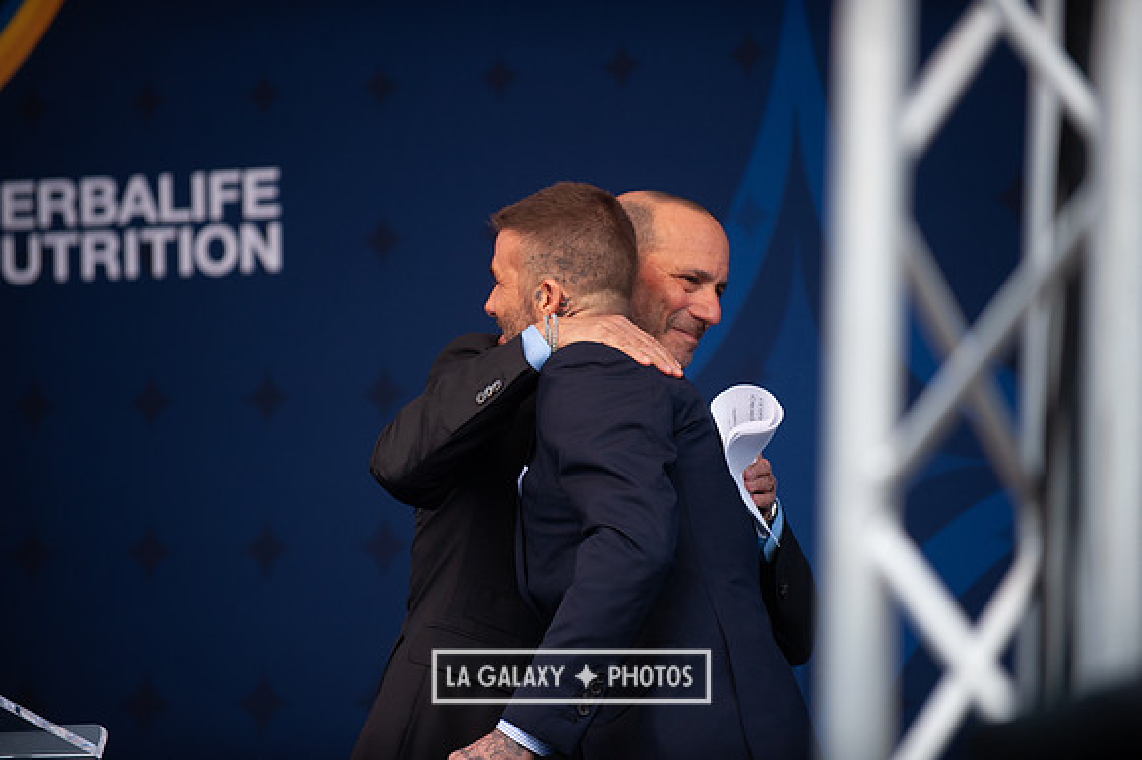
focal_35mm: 200
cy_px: 380
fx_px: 6341
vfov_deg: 6.9
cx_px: 571
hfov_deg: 10.3
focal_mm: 200
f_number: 2.8
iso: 400
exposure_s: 1/1250
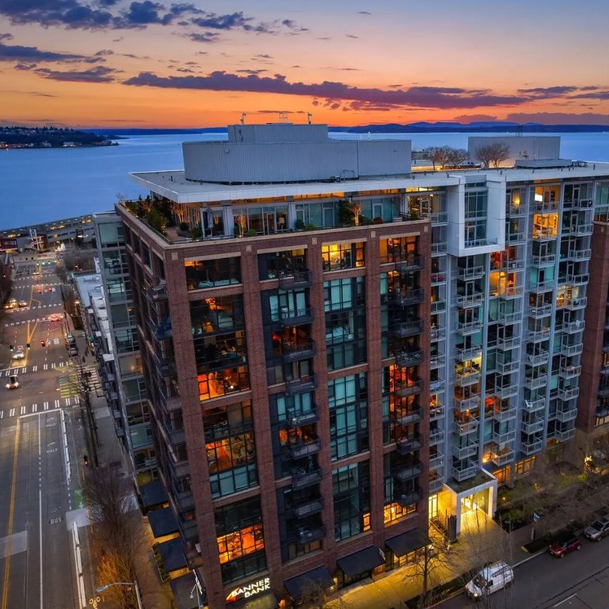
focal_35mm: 29
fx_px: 577
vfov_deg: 55.6
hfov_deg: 54.6
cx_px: 400
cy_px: 304
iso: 420
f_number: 2.8
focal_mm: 12.29
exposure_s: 1/15
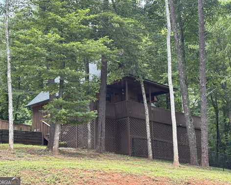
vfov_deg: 27.6
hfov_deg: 34.1
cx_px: 117
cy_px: 92
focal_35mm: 55
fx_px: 376
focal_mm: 5.96
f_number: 1.6
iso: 40
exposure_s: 1/124
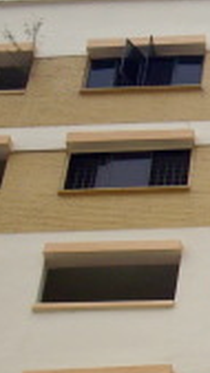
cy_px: 254
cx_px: 453
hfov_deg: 8.6
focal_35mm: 131
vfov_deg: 16.3
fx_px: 1297
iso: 80
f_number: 5.6
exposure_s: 1/500
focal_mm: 6.2
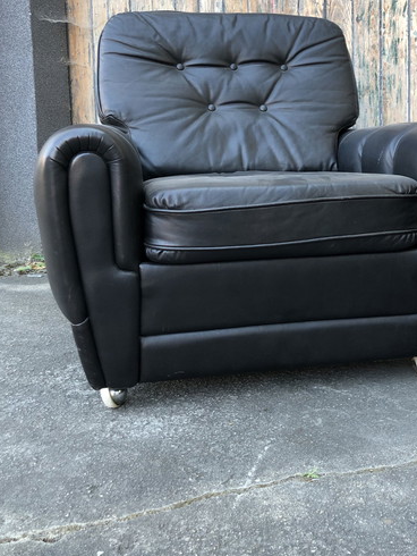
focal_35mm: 39
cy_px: 205
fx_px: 626
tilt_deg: -5.5
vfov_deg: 47.4
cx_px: 258
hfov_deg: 36.7
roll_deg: +0.7
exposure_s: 1/40
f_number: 1.8
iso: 20
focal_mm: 4
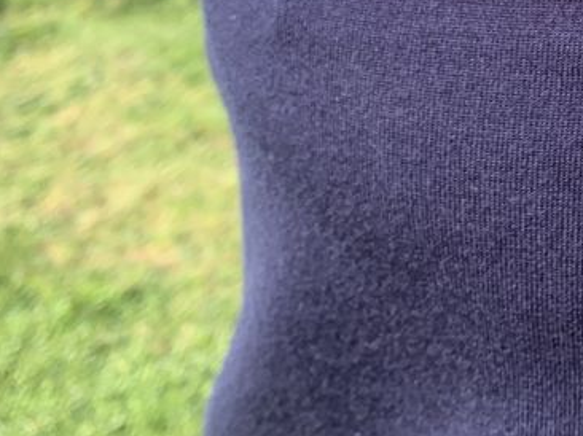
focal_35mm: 91
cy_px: -123
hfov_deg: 20.7
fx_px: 1532
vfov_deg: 15.5
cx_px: 605
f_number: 1.8
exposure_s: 1/206
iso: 25
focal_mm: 4.25
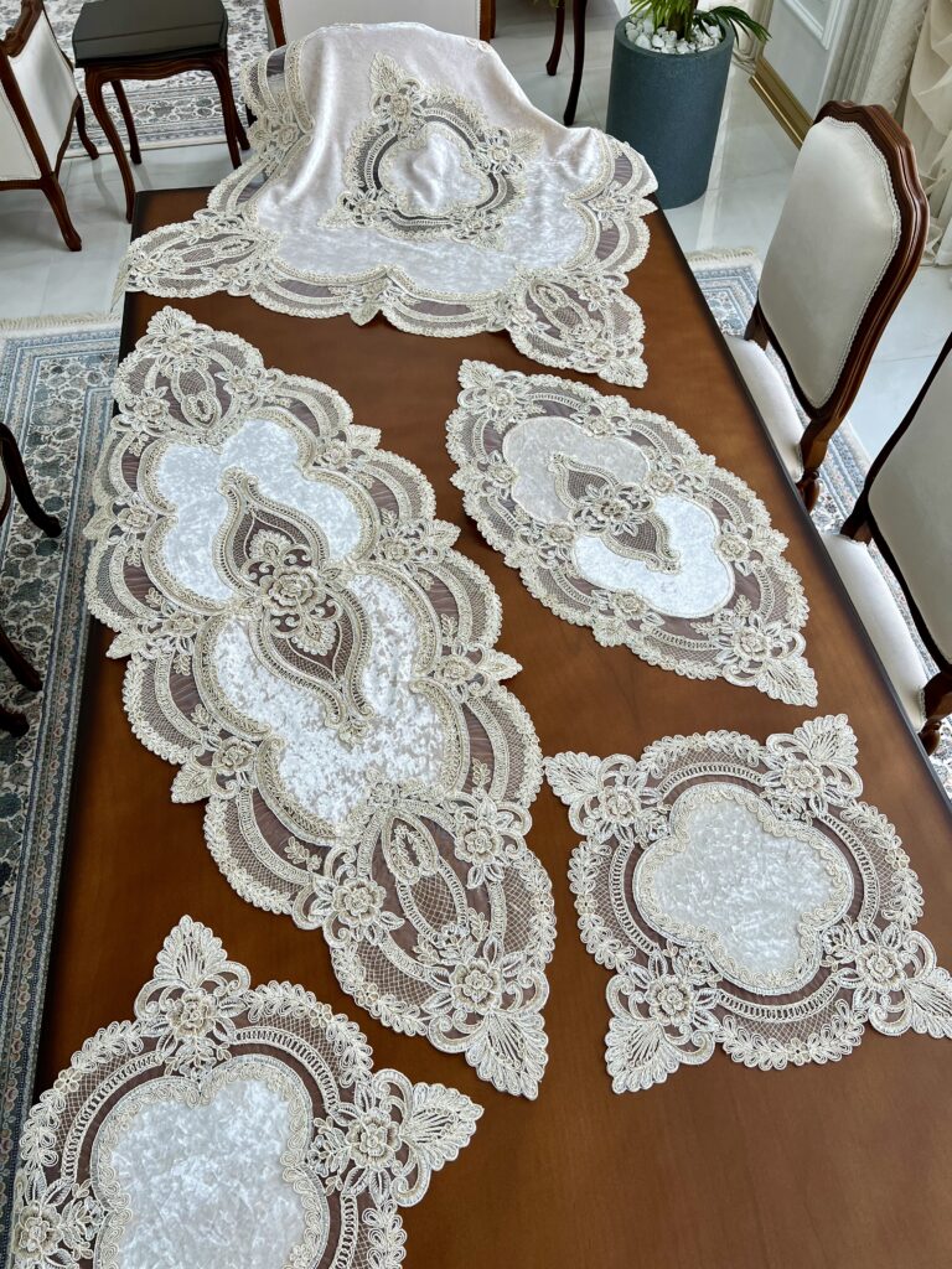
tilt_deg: -53.7
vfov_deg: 67.3
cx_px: 476
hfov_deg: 53.1
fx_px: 953
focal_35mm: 26
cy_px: 634
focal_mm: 5.7
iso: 40
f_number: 1.5
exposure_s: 1/153
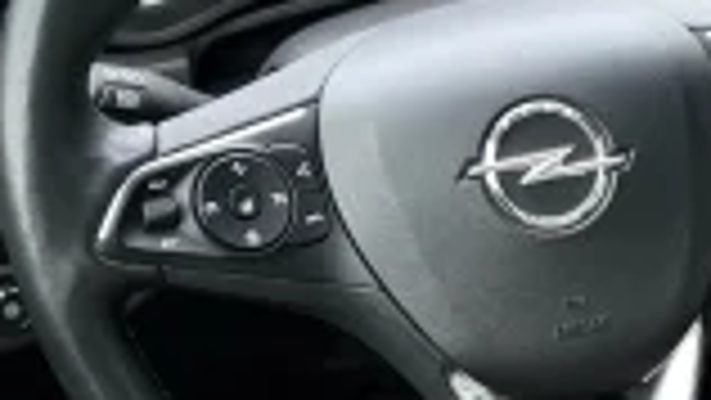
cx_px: 828
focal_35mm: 115
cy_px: 427
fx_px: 2169
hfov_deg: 17.8
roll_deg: +6.4
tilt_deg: -36.7
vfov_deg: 10.4
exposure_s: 1/122
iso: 32
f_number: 1.6
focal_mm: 5.1
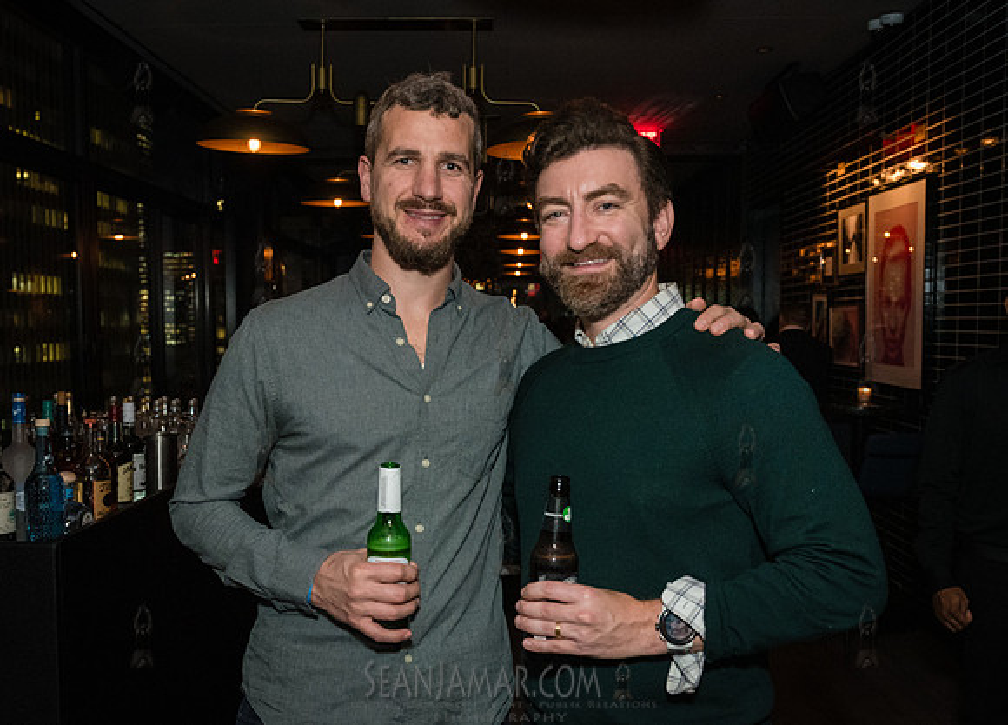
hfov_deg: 51.2
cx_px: 468
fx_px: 1051
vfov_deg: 38.0
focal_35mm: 37
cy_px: 396
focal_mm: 31
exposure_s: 1/200
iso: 6400
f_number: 4
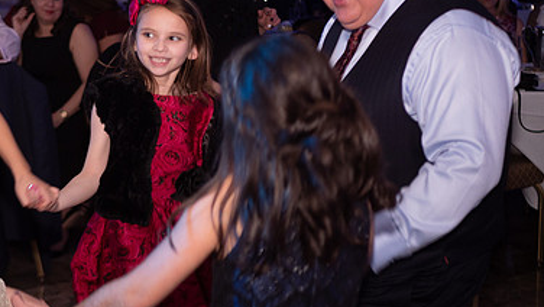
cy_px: 85
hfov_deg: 25.1
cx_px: 177
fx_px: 1212
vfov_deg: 14.4
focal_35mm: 84
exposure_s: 1/160
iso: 800
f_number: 1.7
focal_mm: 25
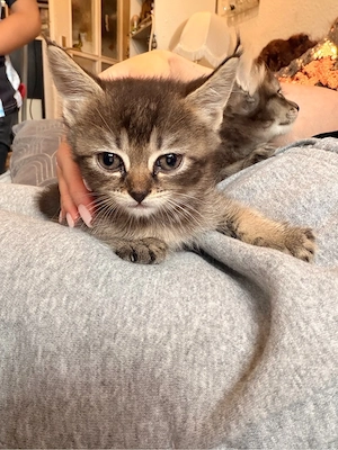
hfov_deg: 46.8
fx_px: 391
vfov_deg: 60.0
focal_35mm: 30
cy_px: 225
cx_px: 169
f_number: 1.9
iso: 320
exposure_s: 1/47
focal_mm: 2.71
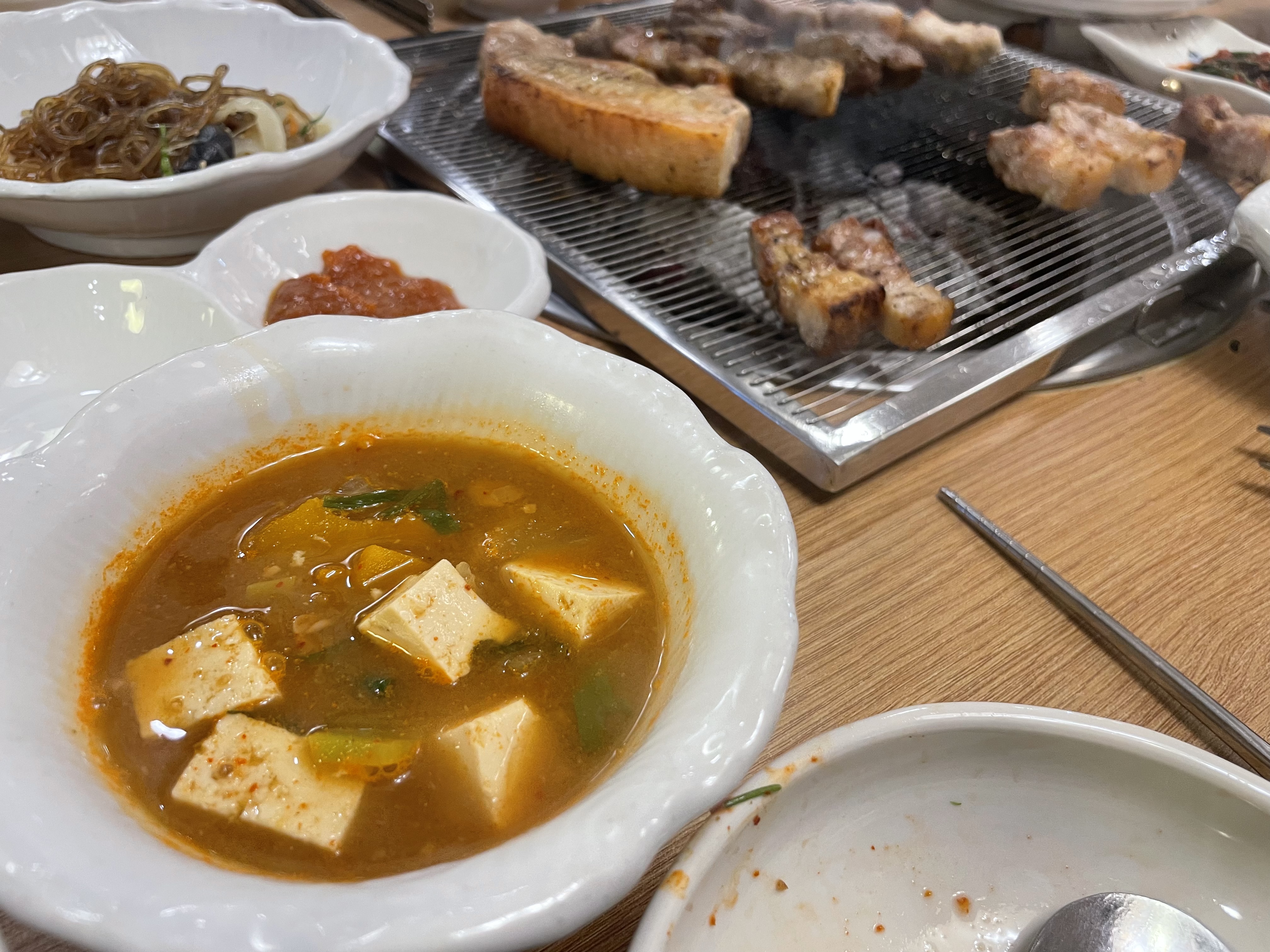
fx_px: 954
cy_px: 476
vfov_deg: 53.1
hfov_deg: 67.3
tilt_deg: -40.4
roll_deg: -5.5
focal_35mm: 26
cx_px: 635
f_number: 1.6
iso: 100
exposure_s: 1/60
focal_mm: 4.2
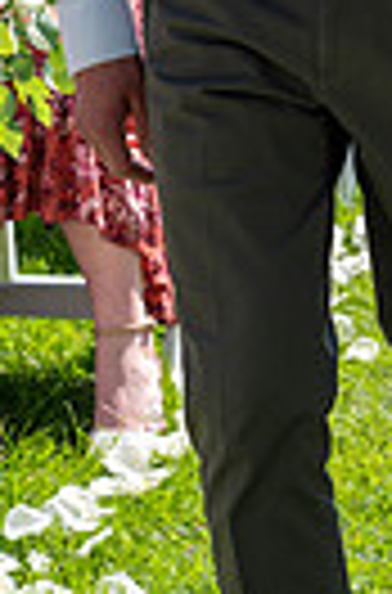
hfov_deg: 5.7
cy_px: -342
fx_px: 3885
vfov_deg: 8.5
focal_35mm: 236
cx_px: 593
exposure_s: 1/250
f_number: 5.6
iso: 140
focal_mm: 69
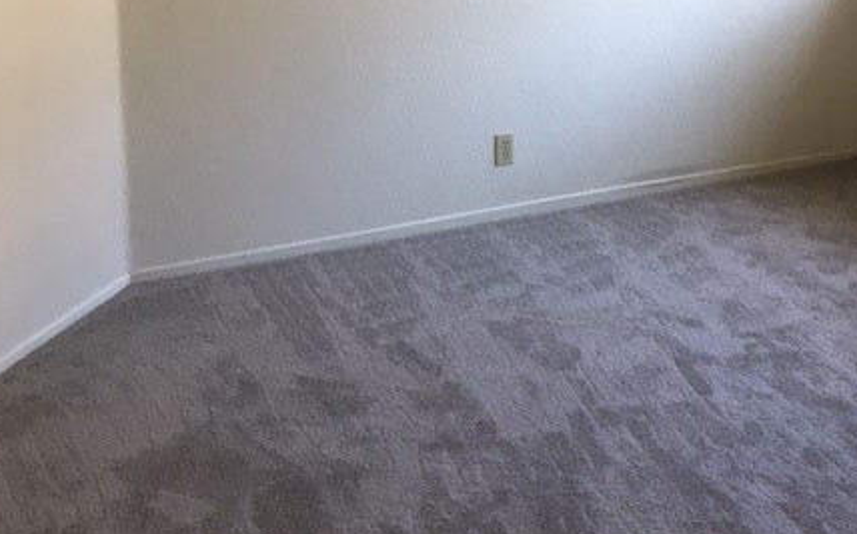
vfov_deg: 26.6
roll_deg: -2.0
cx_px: 451
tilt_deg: -11.0
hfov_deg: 43.5
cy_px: 16
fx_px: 1074
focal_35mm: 46
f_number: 2.2
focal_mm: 4.15
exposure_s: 1/33
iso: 25
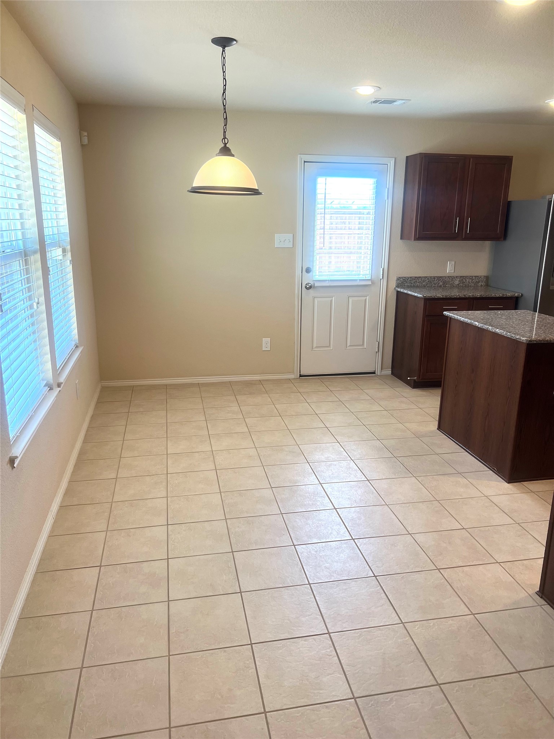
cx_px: 277
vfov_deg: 67.3
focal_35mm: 26
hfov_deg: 53.1
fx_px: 555
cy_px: 370
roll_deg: +0.5
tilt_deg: -14.5
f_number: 1.5
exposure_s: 1/120
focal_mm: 5.7
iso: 80
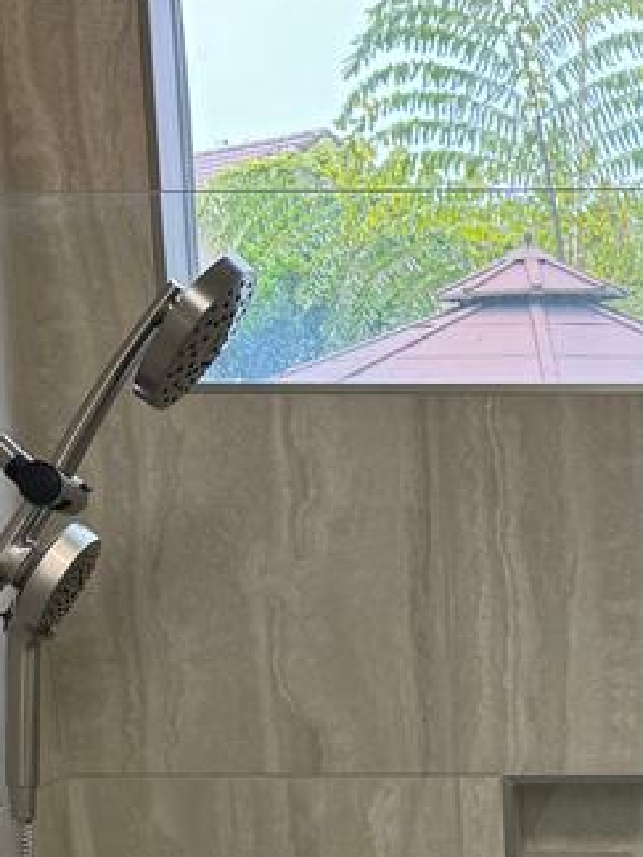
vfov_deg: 20.6
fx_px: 2204
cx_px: 762
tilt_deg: -16.4
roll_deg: +1.0
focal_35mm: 89
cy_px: 1018
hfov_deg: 16.0
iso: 100
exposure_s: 1/130
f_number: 1.78
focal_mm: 6.76
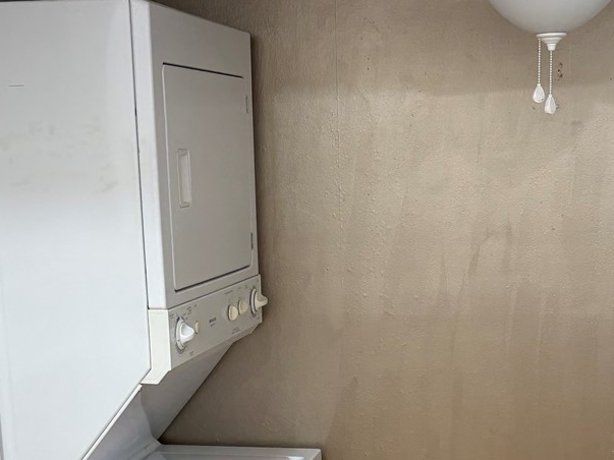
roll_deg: +1.6
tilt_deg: -13.3
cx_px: 345
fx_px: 1224
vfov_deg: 20.6
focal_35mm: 69
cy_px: 467
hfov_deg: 28.1
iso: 80
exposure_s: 1/120
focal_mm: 5.96
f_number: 1.6
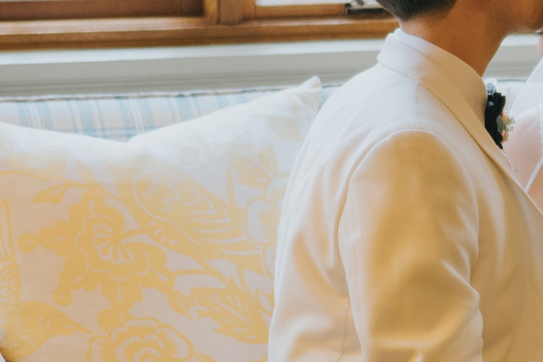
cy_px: 108
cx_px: 716
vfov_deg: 7.9
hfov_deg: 11.5
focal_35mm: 174
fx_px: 2624
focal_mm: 25
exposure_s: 1/200
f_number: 1.2
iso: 400
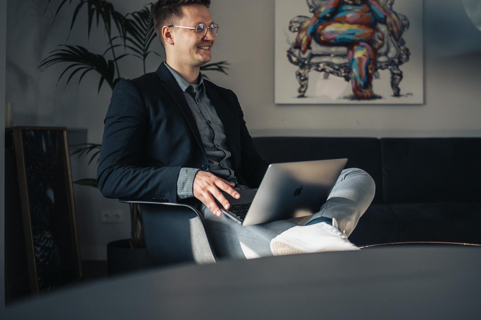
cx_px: 299
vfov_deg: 30.4
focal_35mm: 44
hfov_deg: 44.2
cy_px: 129
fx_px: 587
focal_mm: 35
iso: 400
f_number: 1.8
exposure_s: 1/1000
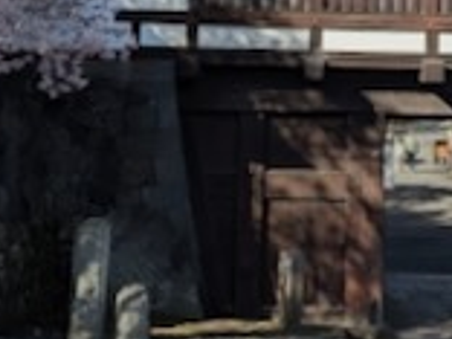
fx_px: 1005
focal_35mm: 77
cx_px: 325
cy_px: -91
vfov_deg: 18.0
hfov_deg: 25.1
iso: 46
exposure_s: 1/2222
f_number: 1.89
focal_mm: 5.43
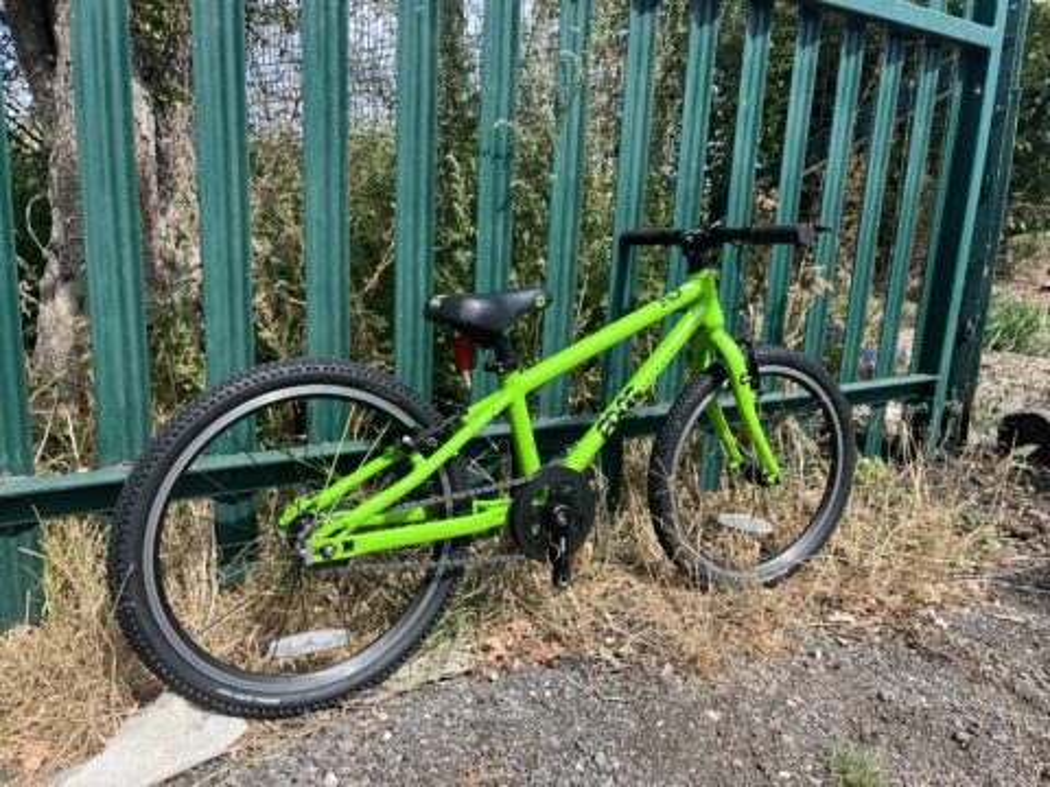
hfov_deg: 67.3
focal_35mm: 26
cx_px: 525
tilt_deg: -12.5
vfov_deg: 53.1
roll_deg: -3.0
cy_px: 394
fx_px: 789
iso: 50
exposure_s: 1/1252
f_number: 1.6
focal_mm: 5.1
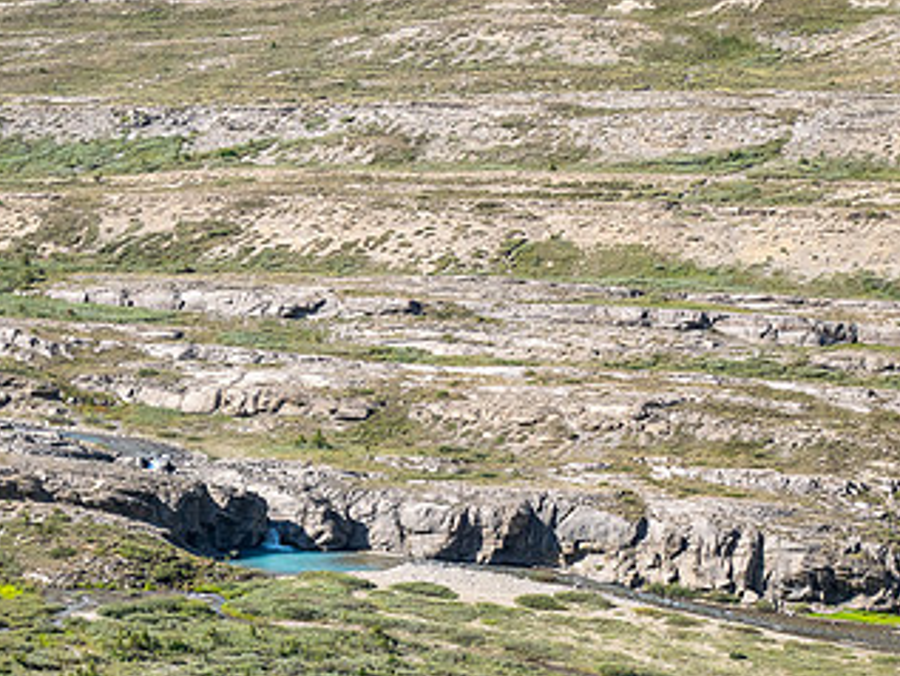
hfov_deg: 16.8
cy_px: 484
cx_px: 304
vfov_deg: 12.6
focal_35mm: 117
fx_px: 3043
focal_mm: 32
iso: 200
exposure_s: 1/160
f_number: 8
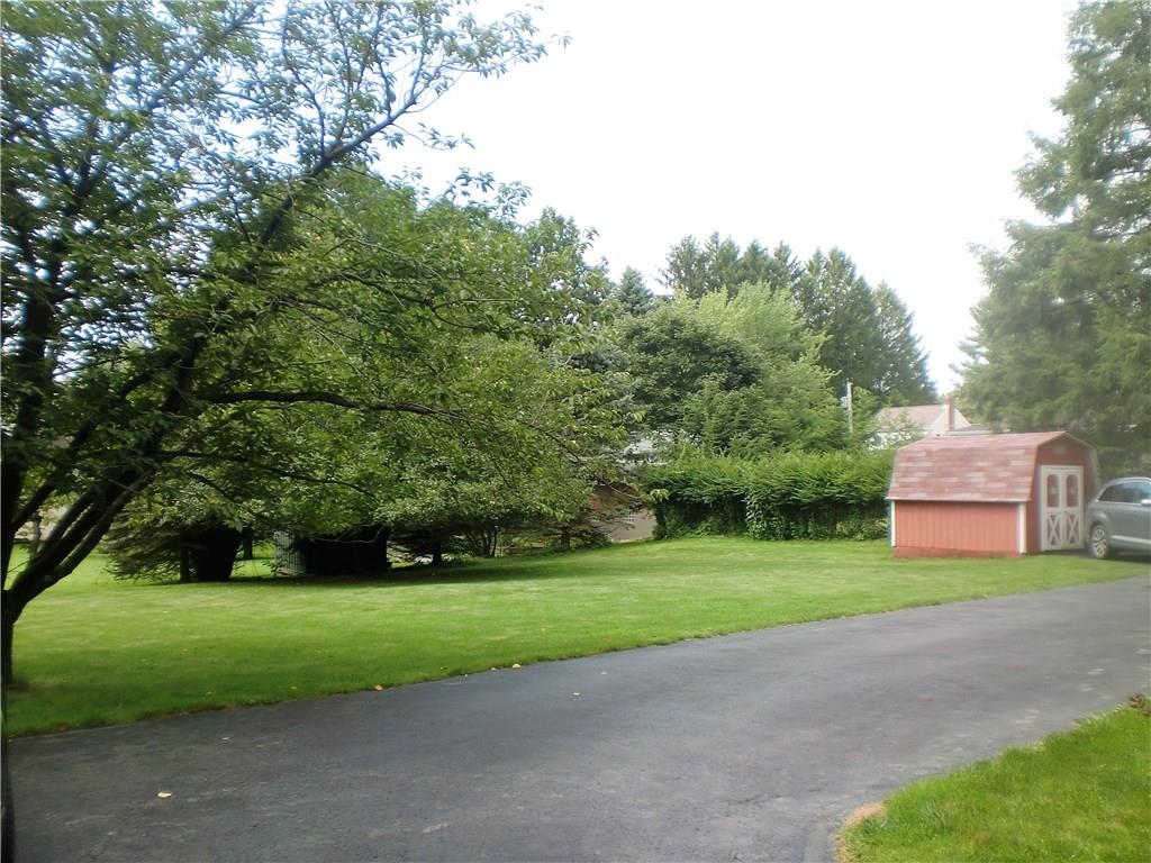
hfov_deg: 52.6
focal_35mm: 35
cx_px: 576
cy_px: 432
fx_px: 1164
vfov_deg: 40.7
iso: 64
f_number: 3.1
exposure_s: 1/320
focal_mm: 6.3
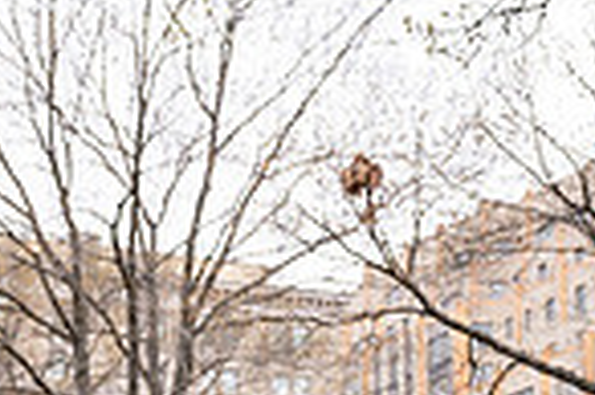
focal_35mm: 118
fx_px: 1948
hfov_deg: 16.3
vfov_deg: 10.7
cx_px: -210
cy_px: 760
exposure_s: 1/200
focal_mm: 28.5
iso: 400
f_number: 3.2
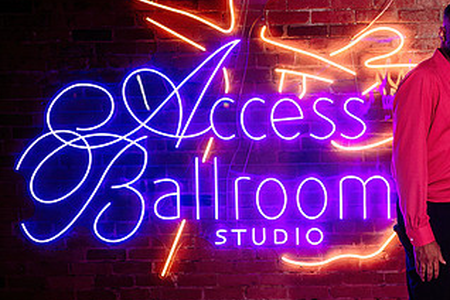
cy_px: 200
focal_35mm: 62
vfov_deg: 21.8
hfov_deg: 31.0
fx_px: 775
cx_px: 399
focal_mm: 28
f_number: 2.8
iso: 1000
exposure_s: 1/160
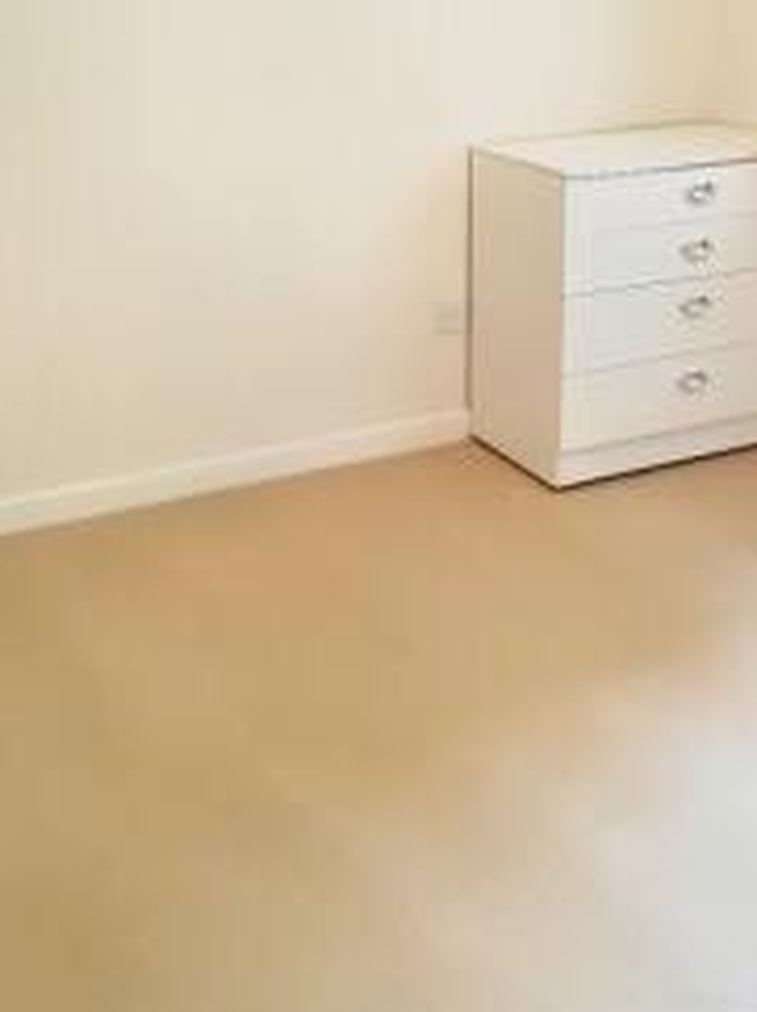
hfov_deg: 30.8
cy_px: 211
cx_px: 376
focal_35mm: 47
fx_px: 1373
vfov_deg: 39.0
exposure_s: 1/33.3
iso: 320
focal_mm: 3.83
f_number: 2.2
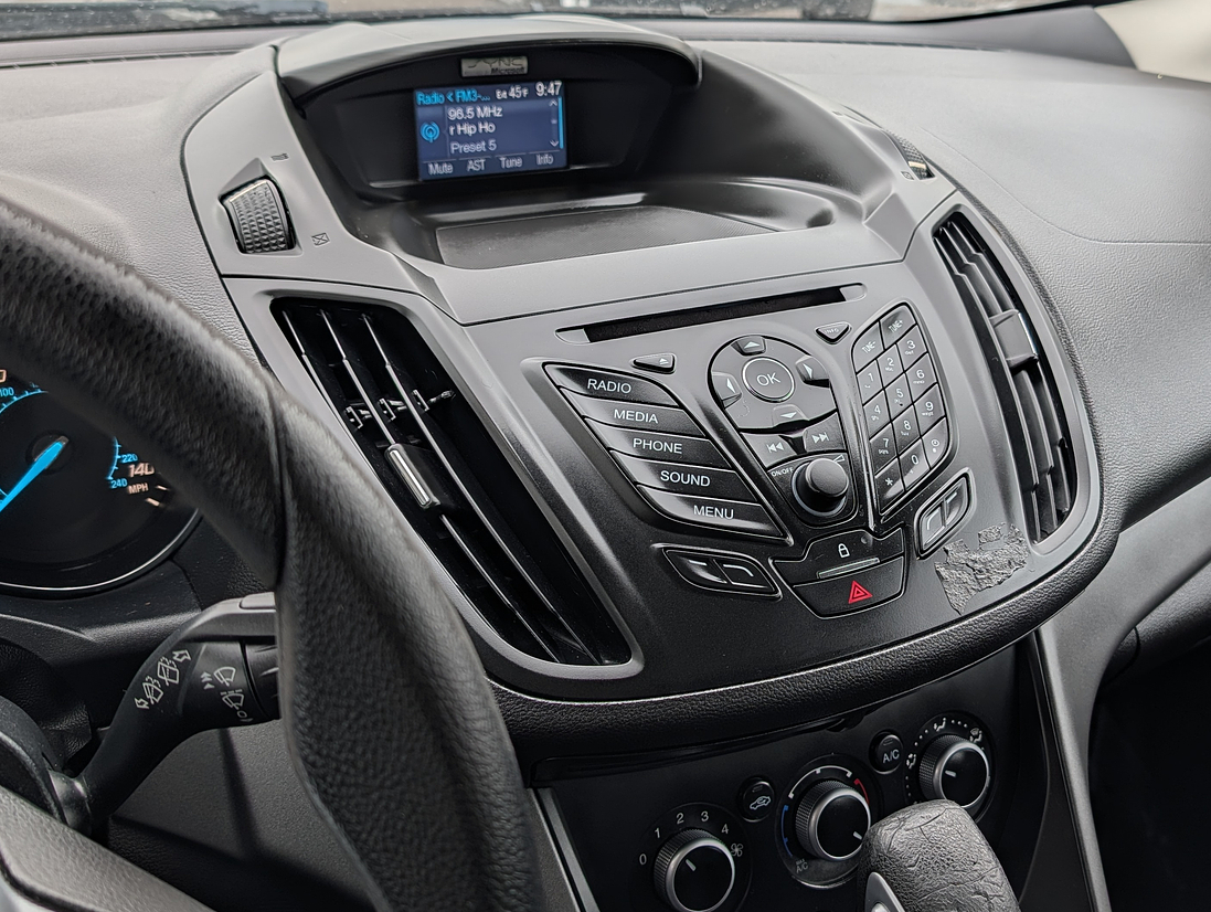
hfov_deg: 52.3
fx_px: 1226
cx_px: 715
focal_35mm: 35
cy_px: 404
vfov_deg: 40.7
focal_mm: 6.9
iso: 19
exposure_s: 1/159
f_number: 1.68
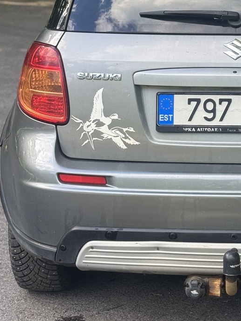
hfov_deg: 13.2
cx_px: 231
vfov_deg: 17.6
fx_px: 1030
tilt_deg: -6.5
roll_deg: +0.2
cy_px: 85
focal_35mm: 111
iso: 64
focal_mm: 6.76
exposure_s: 1/457
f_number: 1.78
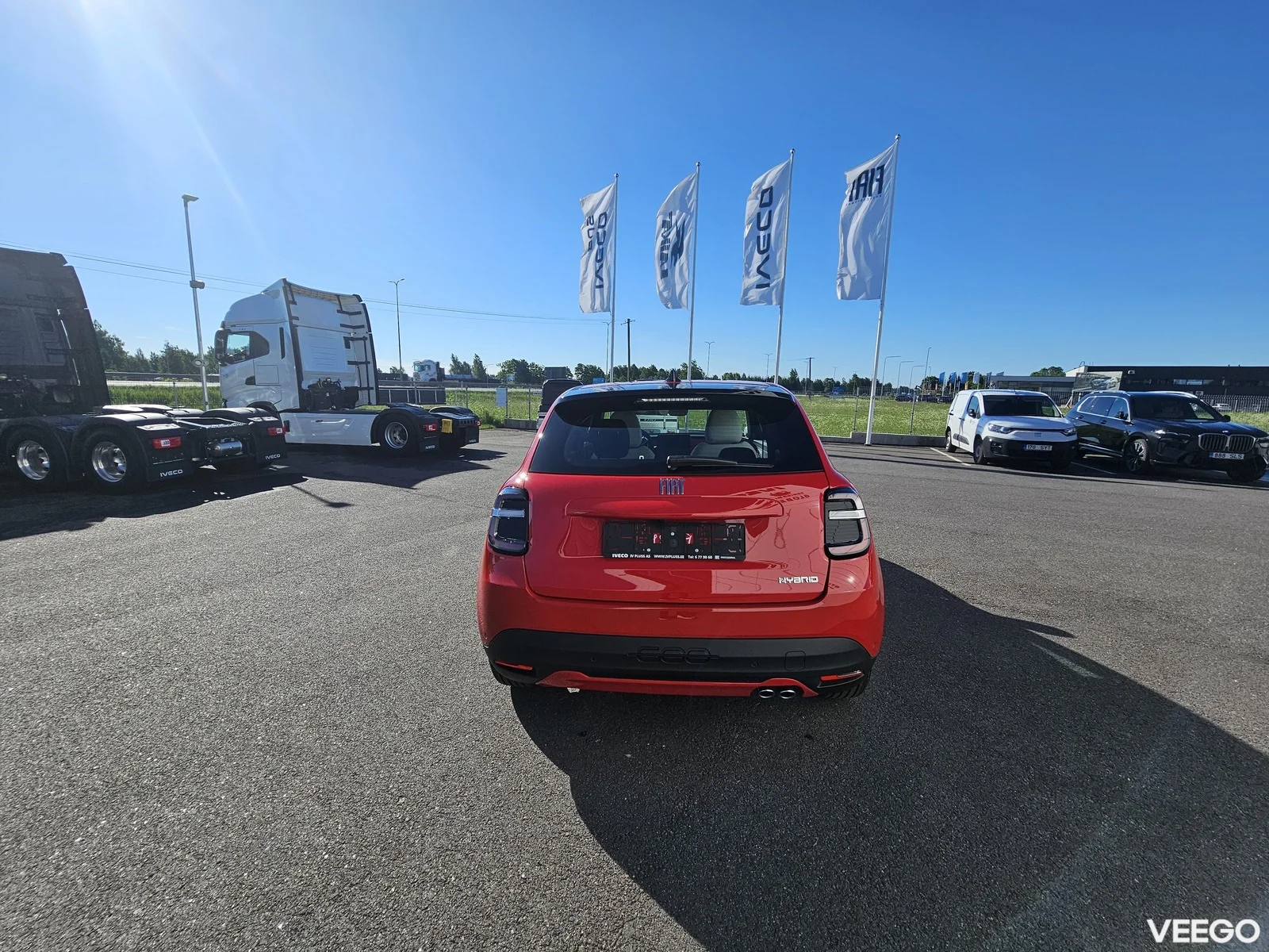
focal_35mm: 13
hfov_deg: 106.2
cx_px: 634
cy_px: 476
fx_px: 477
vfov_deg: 89.9
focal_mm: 2.2
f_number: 2.2
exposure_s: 1/2693
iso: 50
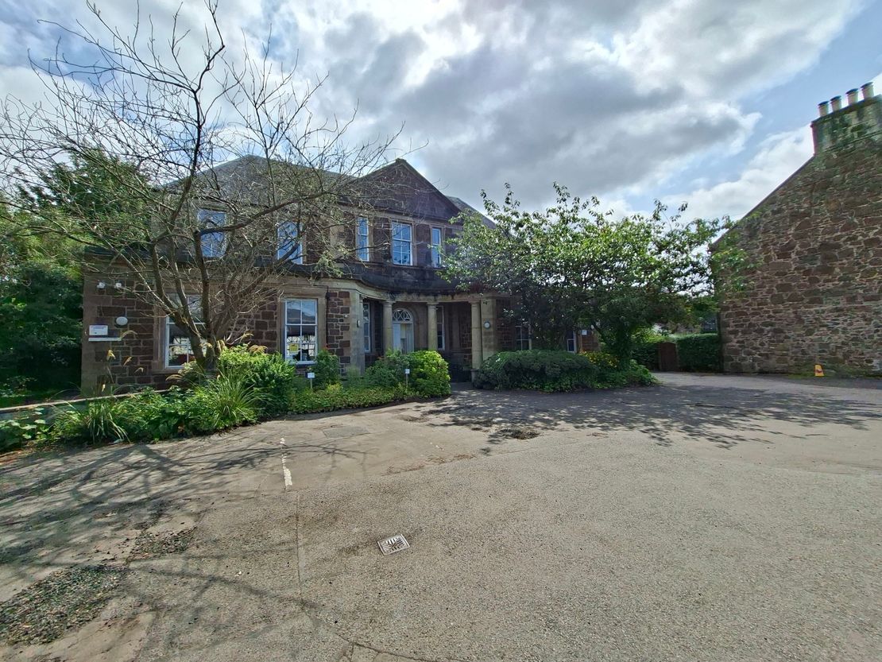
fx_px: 331
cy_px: 331
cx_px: 441
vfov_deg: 89.9
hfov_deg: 106.2
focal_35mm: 13
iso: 40
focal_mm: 1.74
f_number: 2.2
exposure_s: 1/2169
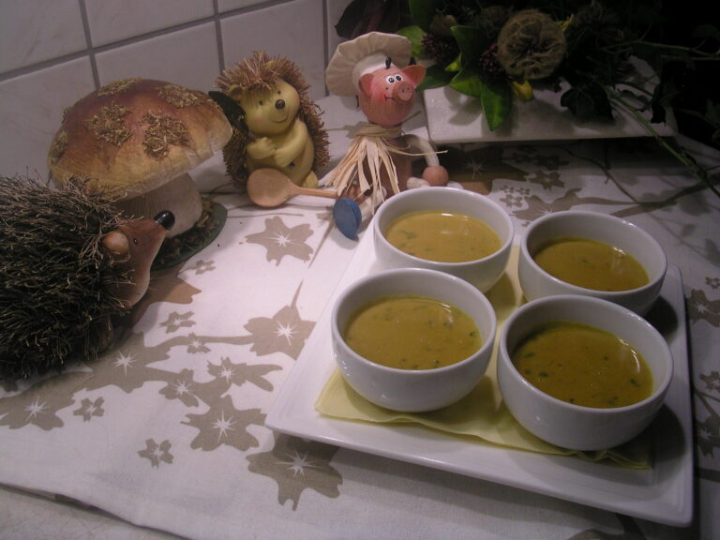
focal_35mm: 37
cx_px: 360
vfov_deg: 38.7
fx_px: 770
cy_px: 270
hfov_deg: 50.1
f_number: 2.7
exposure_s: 1/78
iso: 100
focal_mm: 5.6
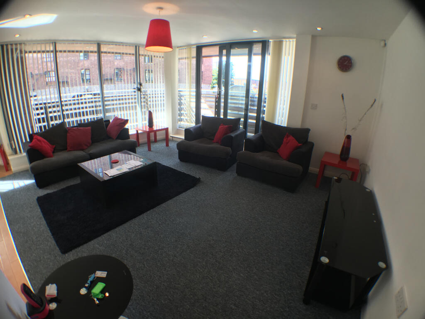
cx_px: 212
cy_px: 160
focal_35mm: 29
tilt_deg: -21.7
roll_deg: -0.9
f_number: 2.2
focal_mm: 4.15
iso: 25
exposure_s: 1/50
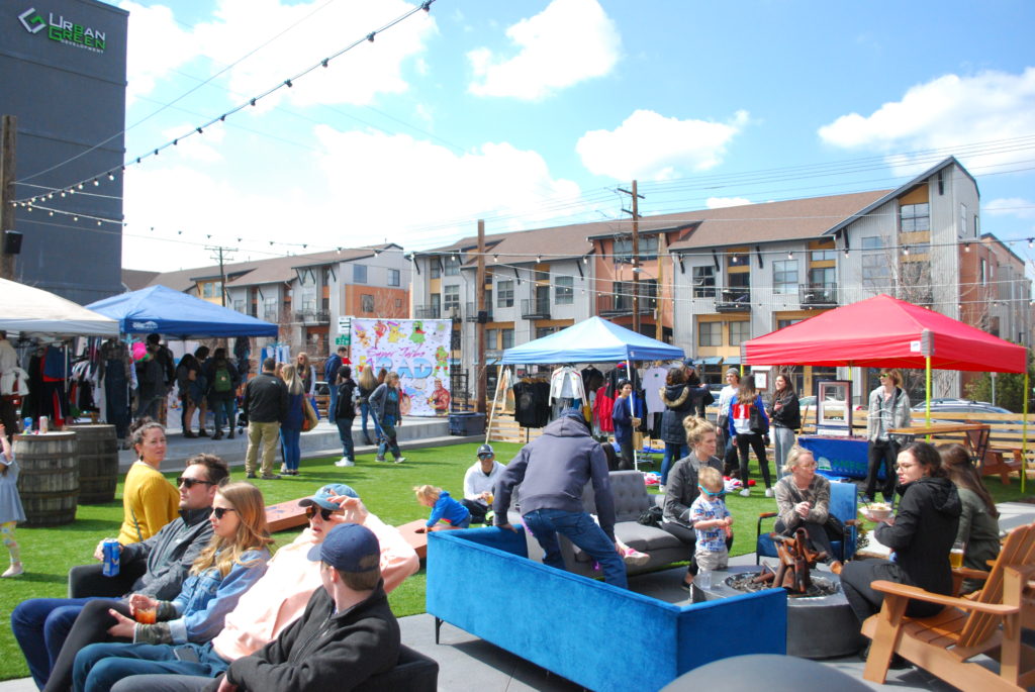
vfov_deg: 43.7
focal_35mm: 30
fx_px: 863
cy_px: 346
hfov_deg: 61.9
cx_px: 518
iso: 800
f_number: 4
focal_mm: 20
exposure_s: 1/3200
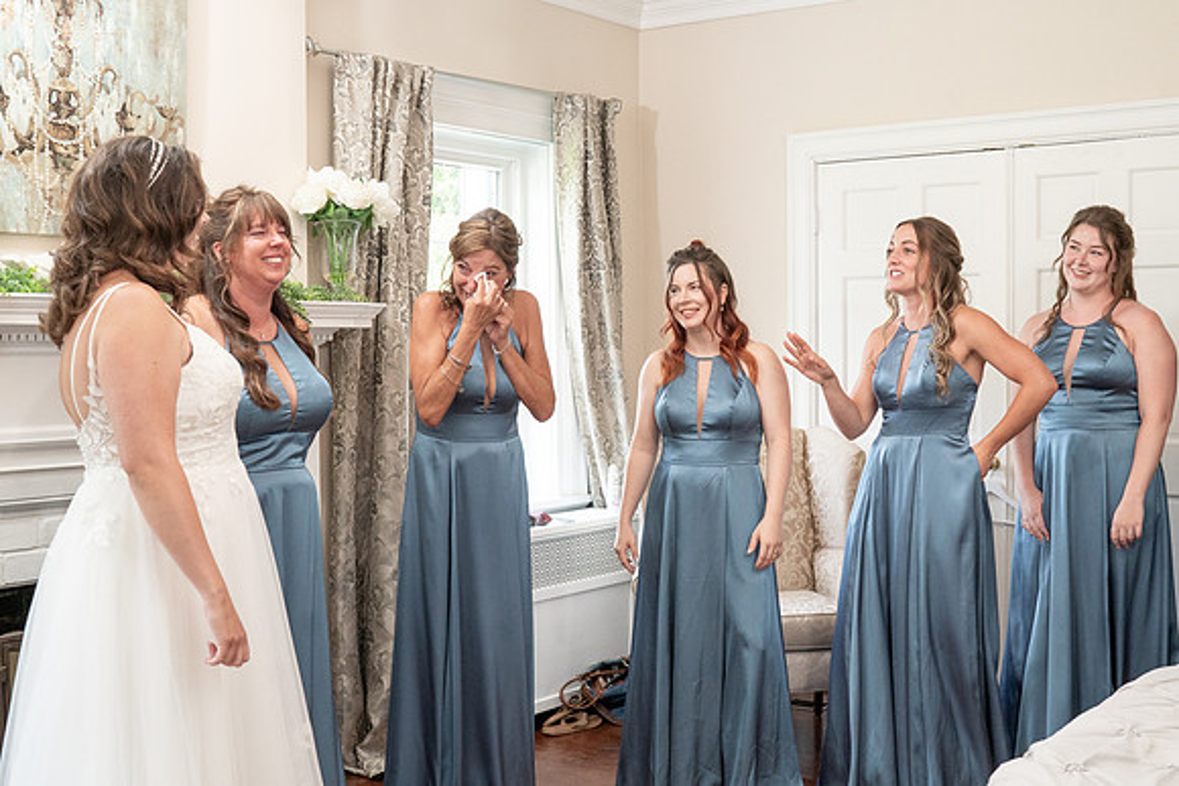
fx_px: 1509
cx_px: 628
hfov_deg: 42.7
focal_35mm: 46
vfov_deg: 29.2
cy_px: 394
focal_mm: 35
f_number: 6.3
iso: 2000
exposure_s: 1/200
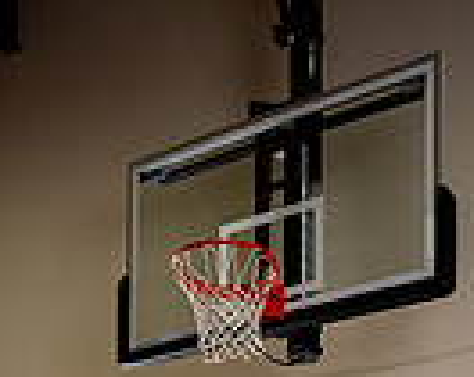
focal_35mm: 77
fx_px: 1078
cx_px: 302
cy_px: 801
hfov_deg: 24.7
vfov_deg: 15.1
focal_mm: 24
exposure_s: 1/200
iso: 640
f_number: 8
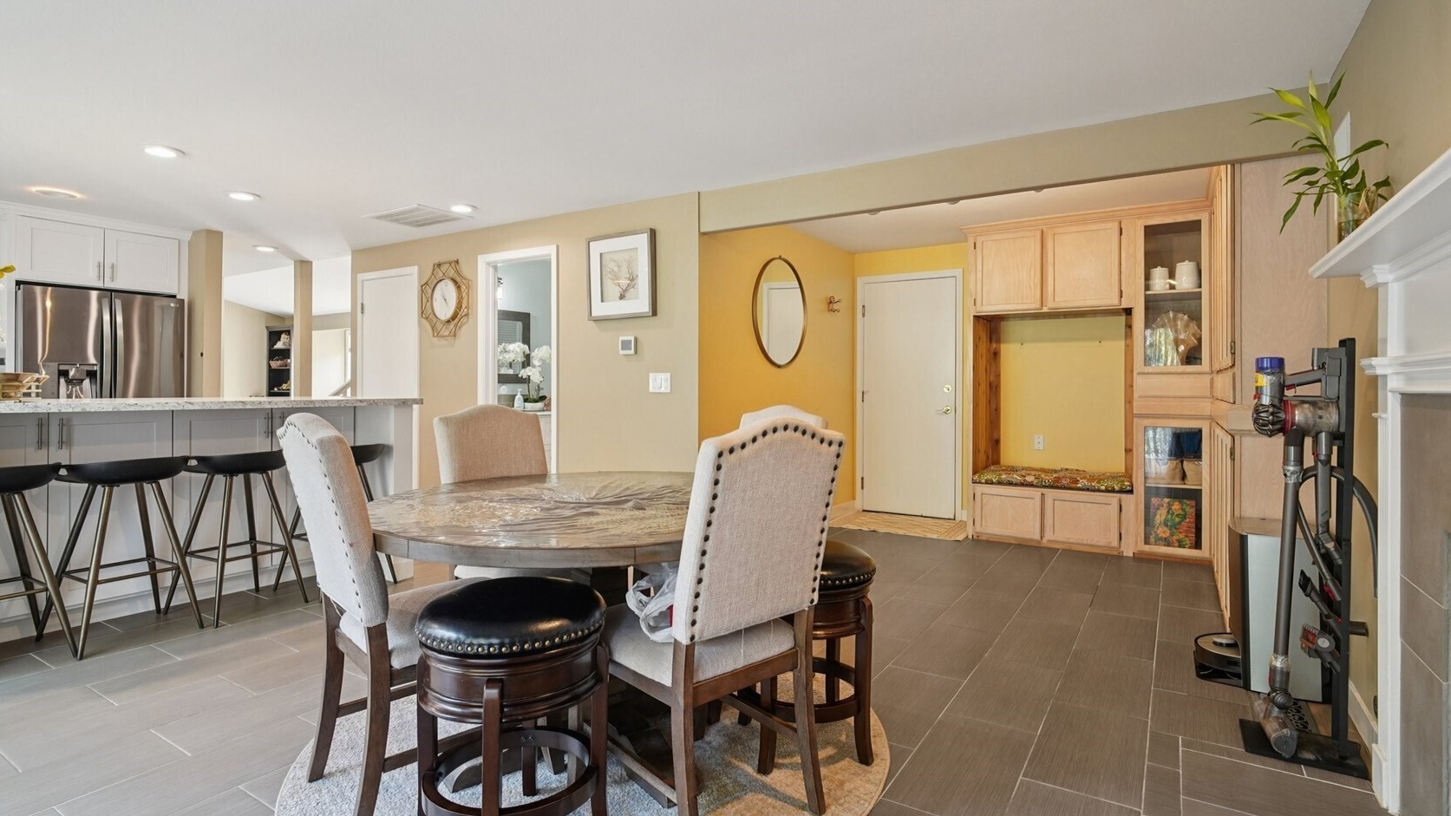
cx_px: 730
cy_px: 392
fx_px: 654
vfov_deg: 63.9
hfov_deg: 95.9
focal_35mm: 17
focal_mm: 16
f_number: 8
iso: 1600
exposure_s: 1/13
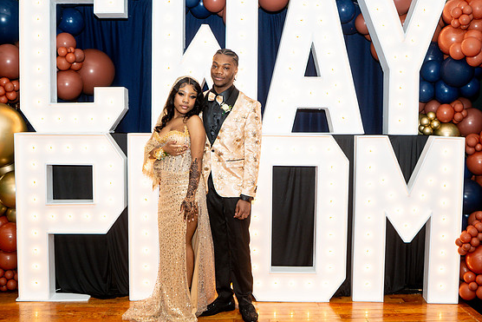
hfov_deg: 48.4
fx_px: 536
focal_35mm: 40
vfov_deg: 33.4
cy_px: 171
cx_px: 257
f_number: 3.5
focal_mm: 29
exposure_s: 1/125
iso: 500
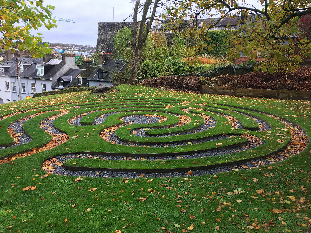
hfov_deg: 61.7
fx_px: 261
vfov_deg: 48.2
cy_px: 116
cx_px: 156
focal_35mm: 29
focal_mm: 4.15
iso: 25
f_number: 2.2
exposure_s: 1/118
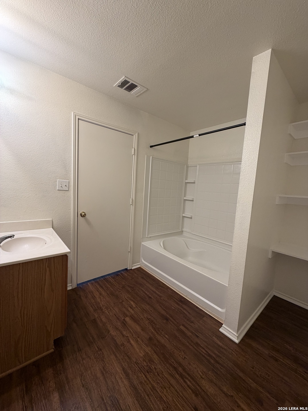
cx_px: 154
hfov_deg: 85.7
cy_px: 206
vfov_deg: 102.1
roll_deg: -3.6
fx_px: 166
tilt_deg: -5.0
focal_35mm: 14
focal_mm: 2.22
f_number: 2.2
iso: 160
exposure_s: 1/60
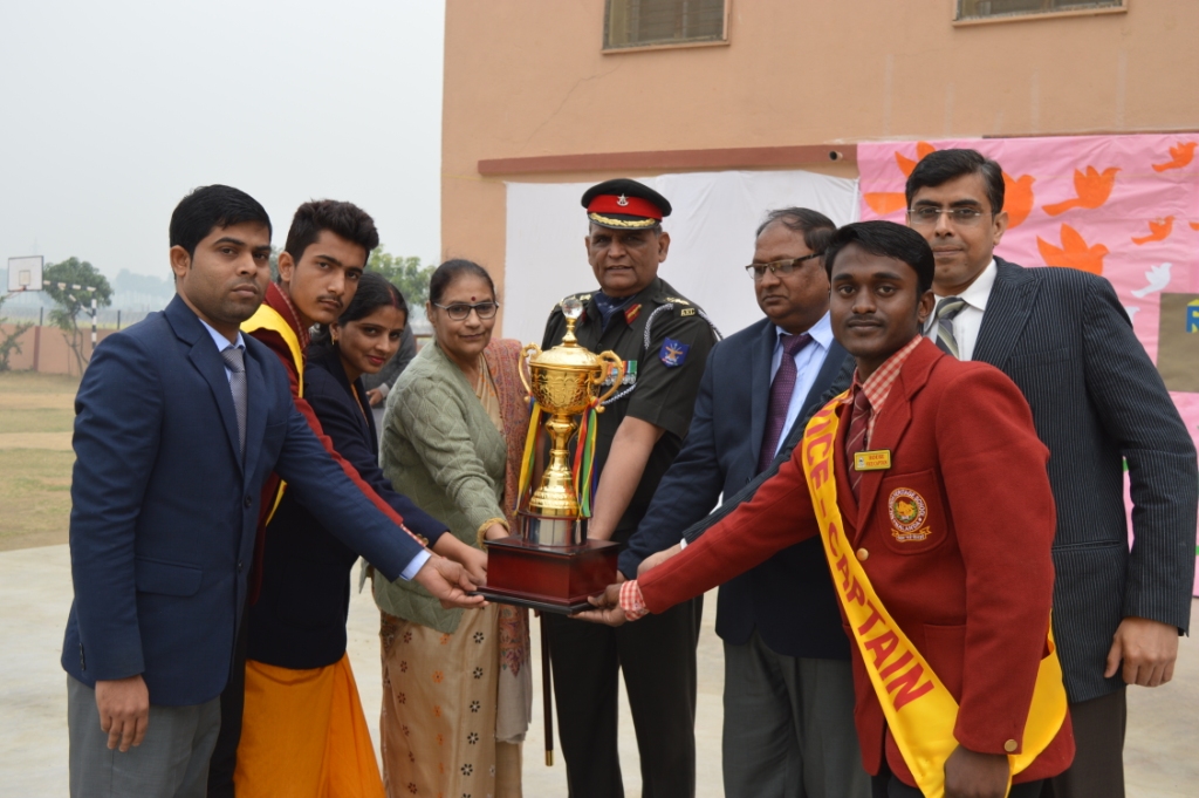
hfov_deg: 46.4
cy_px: 399
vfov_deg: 31.8
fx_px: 1398
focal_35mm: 42
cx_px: 600
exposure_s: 1/125
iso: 100
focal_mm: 28
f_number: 5.6
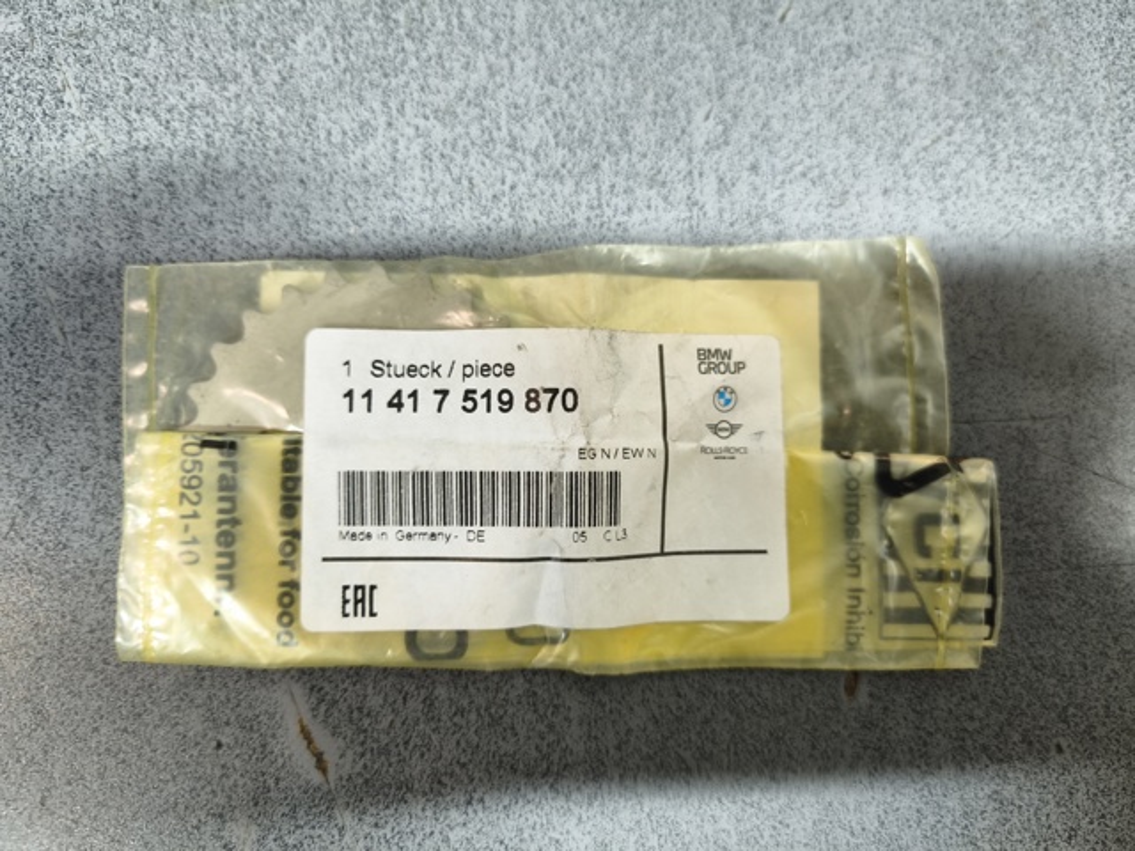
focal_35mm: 23
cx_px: 568
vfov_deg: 58.9
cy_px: 426
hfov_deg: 73.9
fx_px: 754
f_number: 1.7
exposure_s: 1/50
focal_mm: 5.35
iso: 400
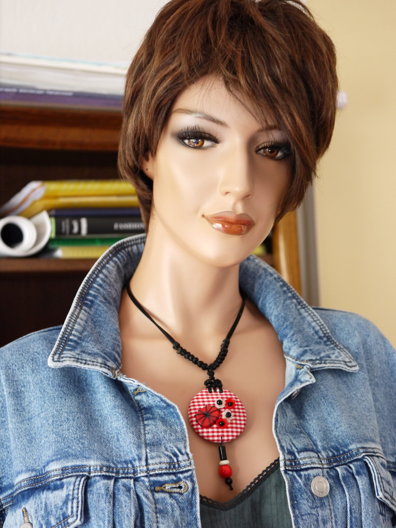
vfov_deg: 32.2
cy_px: 264
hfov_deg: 24.4
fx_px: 915
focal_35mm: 60
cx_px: 198
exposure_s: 1/15
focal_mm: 30
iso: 800
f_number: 2.8
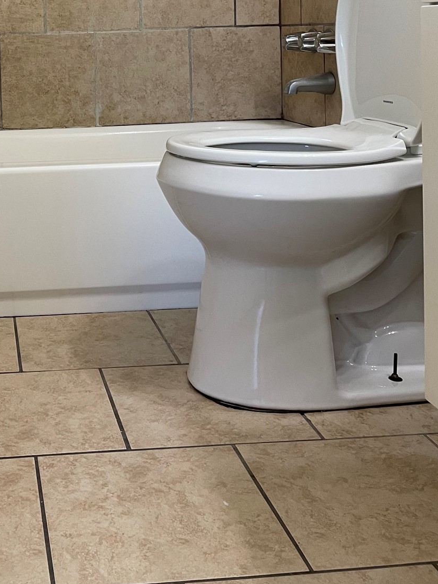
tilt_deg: -2.8
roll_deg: +1.2
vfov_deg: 37.1
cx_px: 45
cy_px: 58
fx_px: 810
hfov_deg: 29.1
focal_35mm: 48
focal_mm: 4.2
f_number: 1.6
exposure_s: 1/60
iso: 80
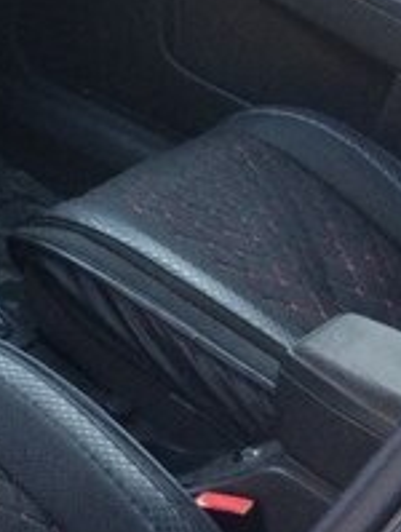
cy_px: 148
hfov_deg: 12.9
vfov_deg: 20.3
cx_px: -462
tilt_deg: -31.6
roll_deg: -4.7
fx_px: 1478
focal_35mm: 96
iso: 64
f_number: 2.2
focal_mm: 4.15
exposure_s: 1/33
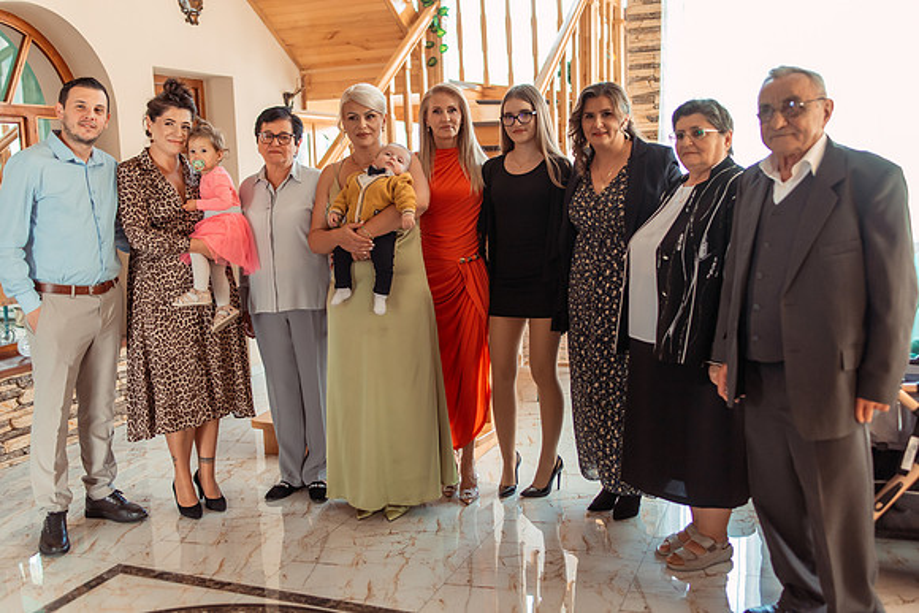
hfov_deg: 54.4
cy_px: 306
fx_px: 894
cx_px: 460
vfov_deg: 37.9
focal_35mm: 35
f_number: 2.2
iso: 1000
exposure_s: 1/160
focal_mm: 35
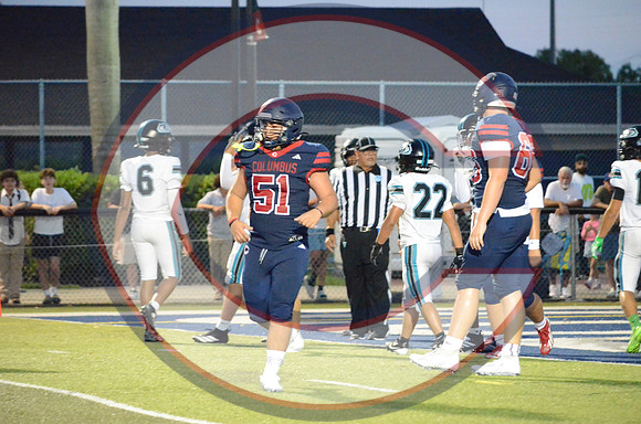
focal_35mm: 255
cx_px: 320
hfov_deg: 8.1
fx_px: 4530
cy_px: 212
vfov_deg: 5.4
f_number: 5
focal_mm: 170
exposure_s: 1/200
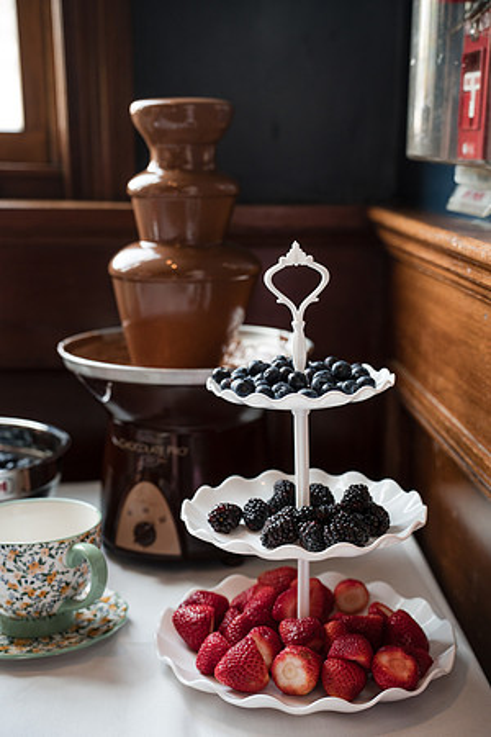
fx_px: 1125
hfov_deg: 24.6
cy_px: 368
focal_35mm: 55
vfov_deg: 36.2
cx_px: 246
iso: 800
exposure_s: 1/250
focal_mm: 55
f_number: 4
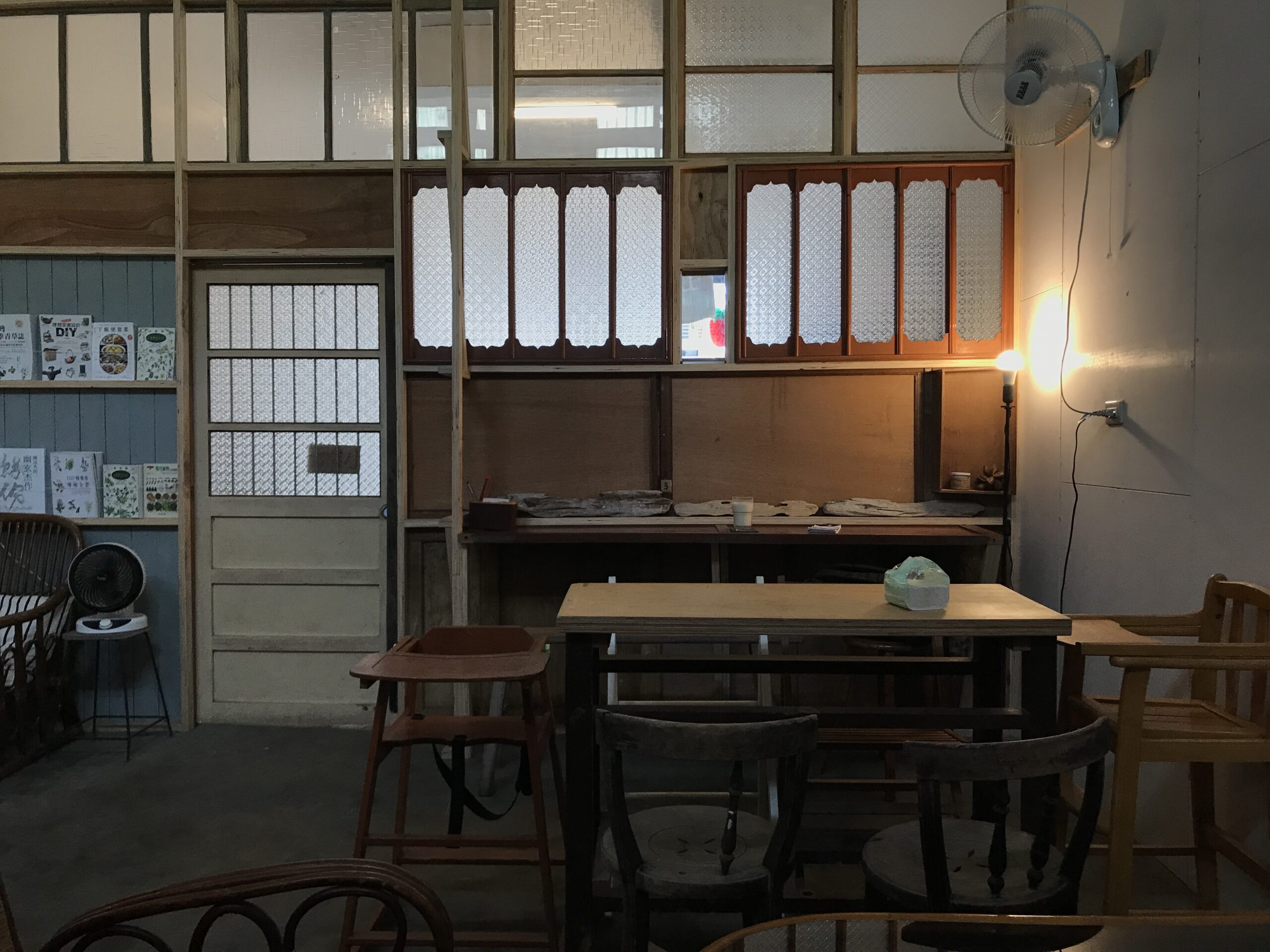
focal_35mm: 28
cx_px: 635
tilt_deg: -1.3
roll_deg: +0.3
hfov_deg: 63.4
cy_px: 476
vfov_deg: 49.7
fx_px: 1027
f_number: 1.8
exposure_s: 1/40
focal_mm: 3.99
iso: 25
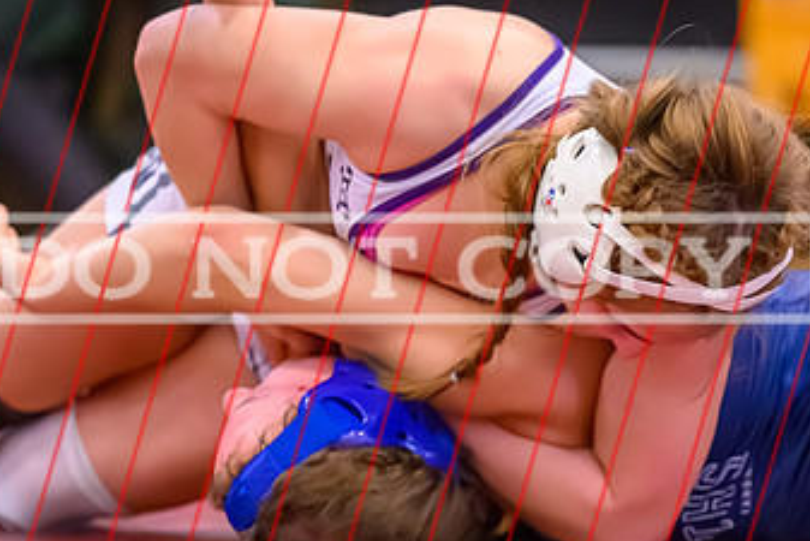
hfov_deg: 5.2
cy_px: 418
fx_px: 8846
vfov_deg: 3.5
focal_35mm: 393
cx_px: 524
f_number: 2.8
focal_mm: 175
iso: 10000
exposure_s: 1/640
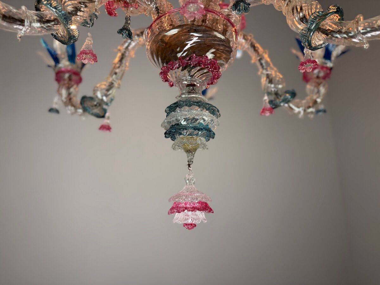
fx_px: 263
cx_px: 190
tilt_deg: +15.0
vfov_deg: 56.8
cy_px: 142
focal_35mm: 24
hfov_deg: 71.6
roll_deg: +0.0
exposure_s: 1/100
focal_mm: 6.76
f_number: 1.78
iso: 200
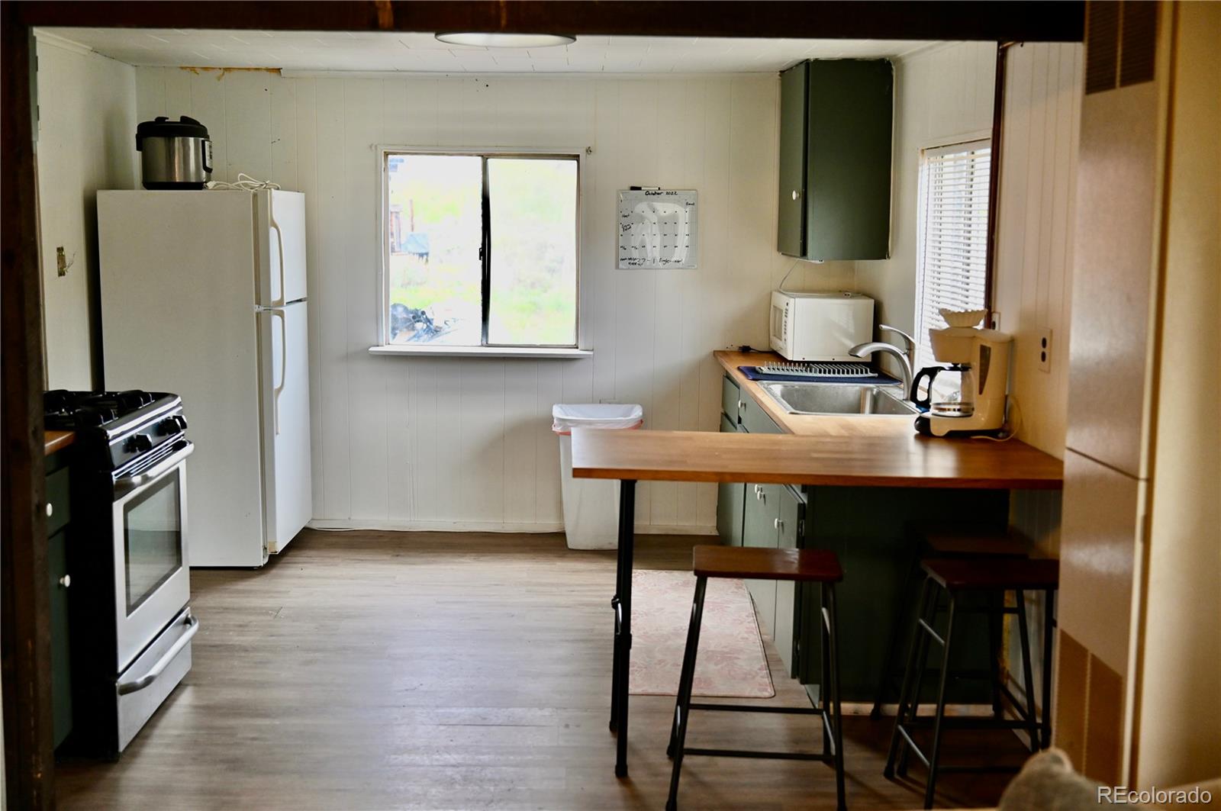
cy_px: 406
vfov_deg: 33.3
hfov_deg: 48.5
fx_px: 1355
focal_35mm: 40
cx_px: 610
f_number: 2.8
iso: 1250
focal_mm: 40
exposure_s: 1/125
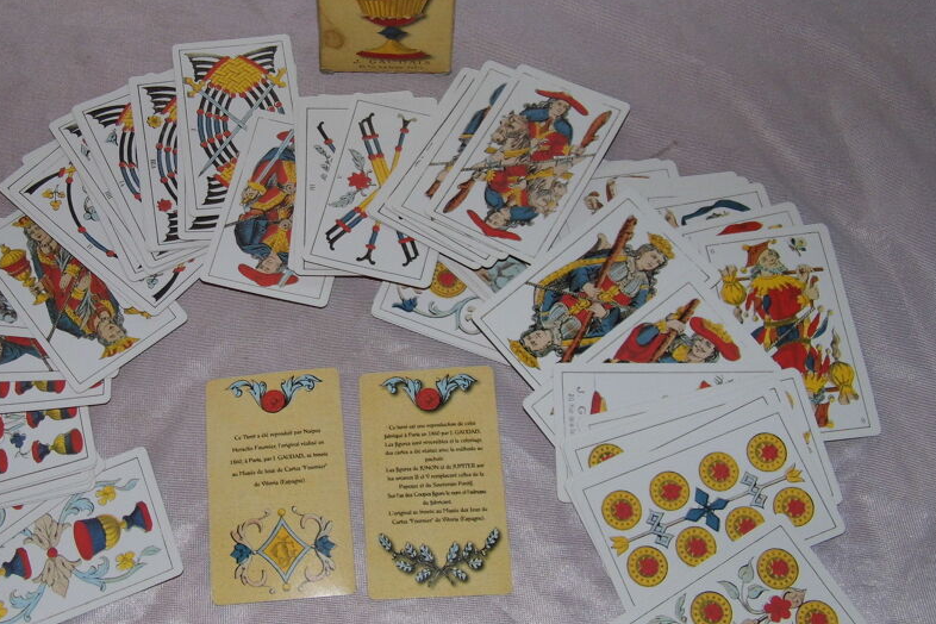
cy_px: 289
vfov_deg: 29.9
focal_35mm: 45
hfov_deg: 43.3
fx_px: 1170
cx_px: 358
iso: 100
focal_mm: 6.1
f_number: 3.3
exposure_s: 1/60
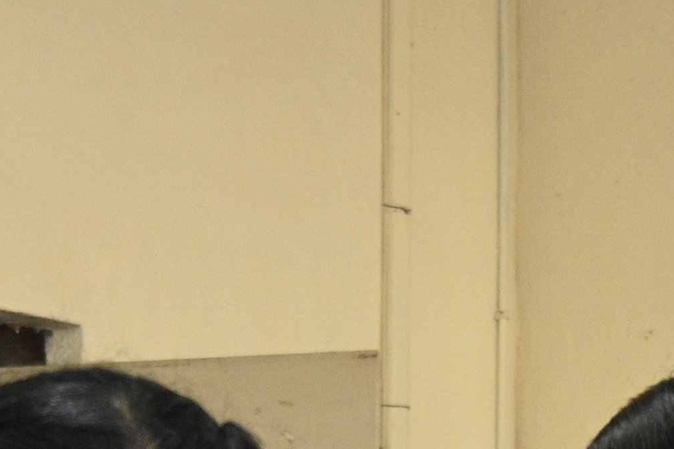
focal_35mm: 233
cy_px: 1126
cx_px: 922
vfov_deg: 5.7
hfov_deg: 8.7
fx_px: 4361
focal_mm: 28
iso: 640
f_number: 3.8
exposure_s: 1/60
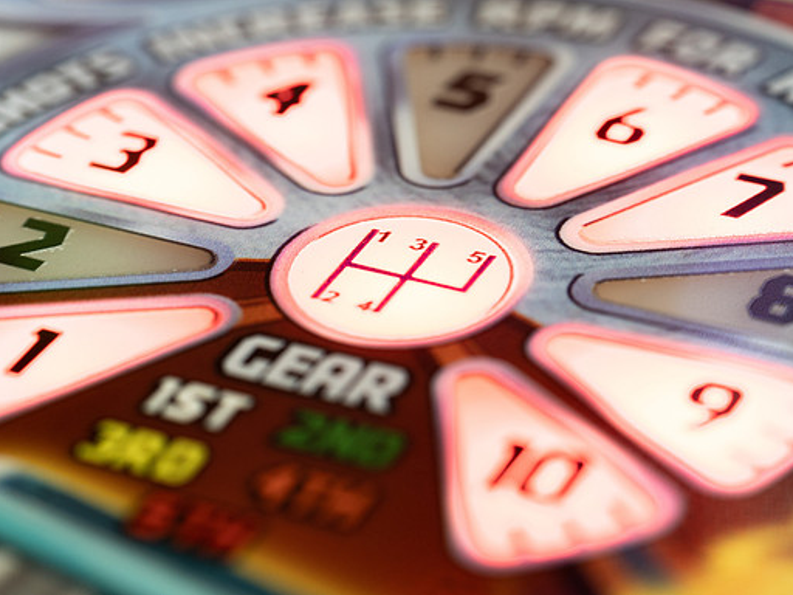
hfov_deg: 20.0
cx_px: 406
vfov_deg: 15.1
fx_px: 2245
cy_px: 298
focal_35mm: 98
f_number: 4.5
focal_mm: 90
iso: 1000
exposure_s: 1/15
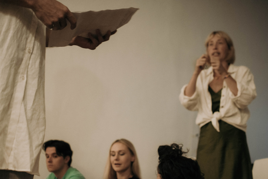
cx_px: 134
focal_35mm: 52
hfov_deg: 37.8
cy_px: 90
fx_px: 391
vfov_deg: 25.8
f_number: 2.2
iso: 1250
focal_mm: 35
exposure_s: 1/160
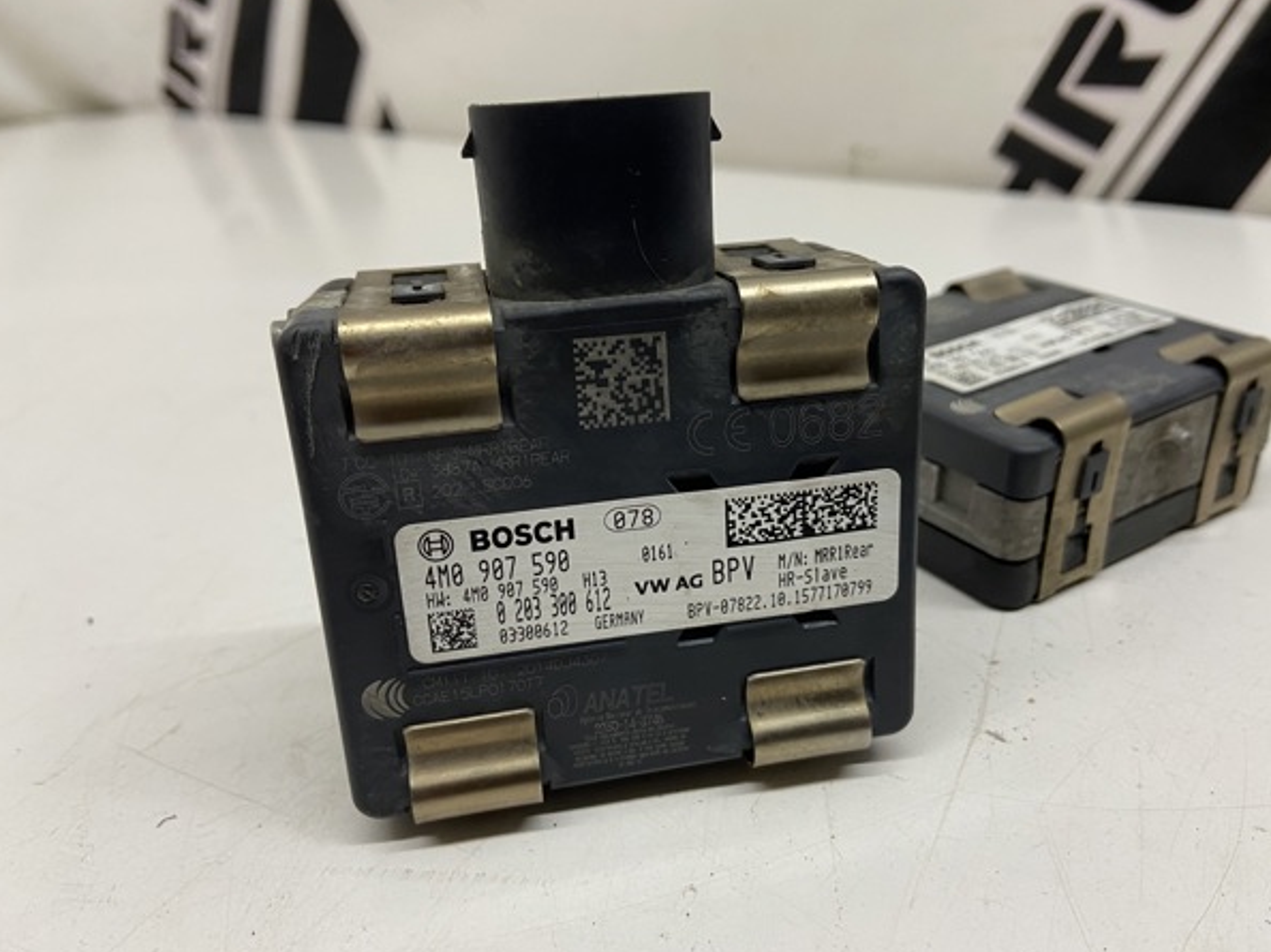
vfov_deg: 49.7
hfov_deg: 63.4
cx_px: 659
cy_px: 485
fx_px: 1028
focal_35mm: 28
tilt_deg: -27.7
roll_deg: +1.5
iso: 125
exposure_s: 1/59
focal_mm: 4.25
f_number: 1.8
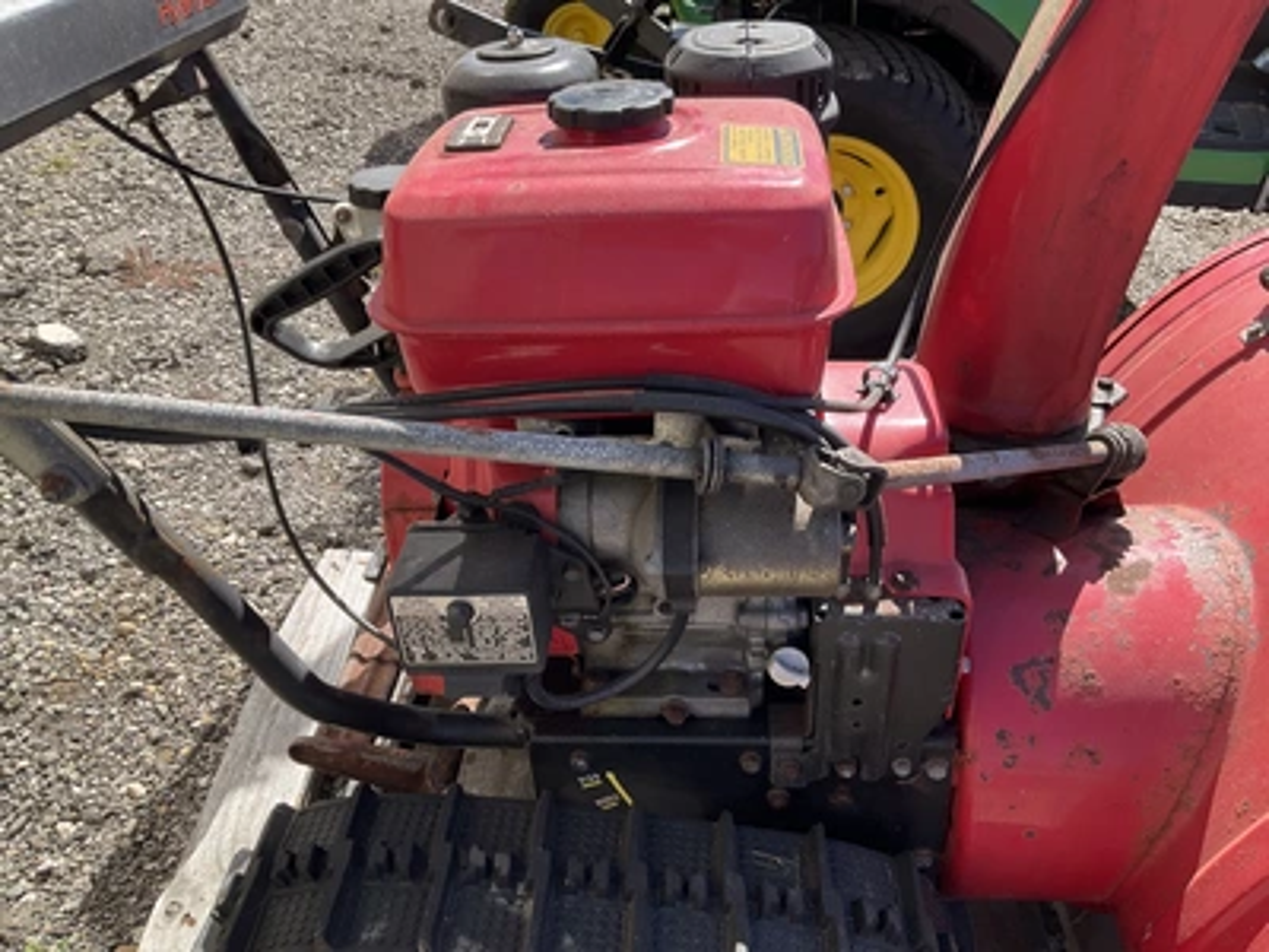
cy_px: 476
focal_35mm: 29
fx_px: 1063
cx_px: 634
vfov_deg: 48.2
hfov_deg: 61.7
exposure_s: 1/642
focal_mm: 3
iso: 25
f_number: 1.8
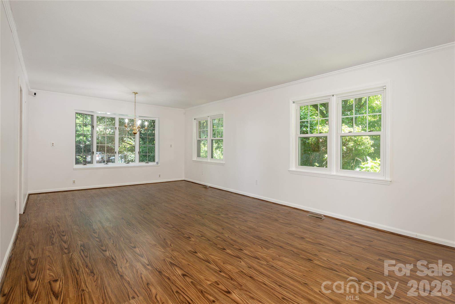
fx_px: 215
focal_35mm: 17
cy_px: 152
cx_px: 228
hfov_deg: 93.2
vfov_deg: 70.5
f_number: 7.1
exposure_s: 1/30
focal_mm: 17
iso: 320
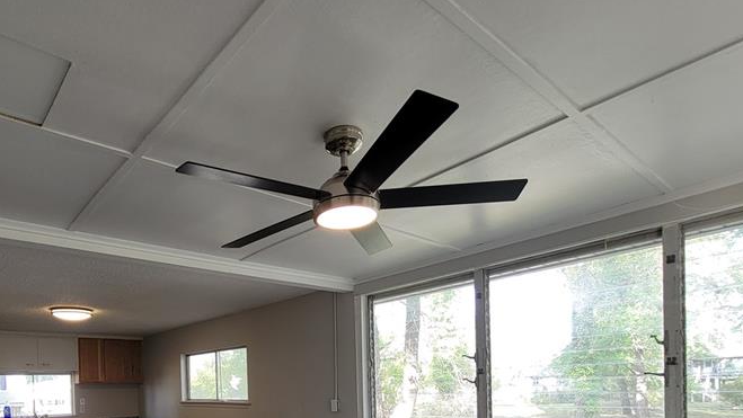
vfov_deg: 45.5
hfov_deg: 80.0
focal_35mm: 22
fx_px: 434
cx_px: 288
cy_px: 393
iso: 80
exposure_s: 1/120
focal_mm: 2.2
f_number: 2.2
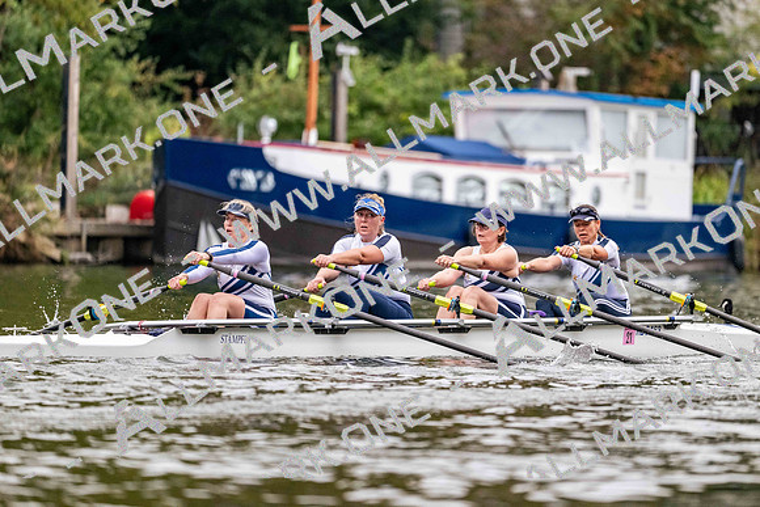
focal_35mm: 400
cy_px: 254
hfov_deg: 5.2
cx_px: 380
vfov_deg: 3.4
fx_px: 8446
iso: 3200
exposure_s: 1/2500
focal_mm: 400
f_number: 4.5
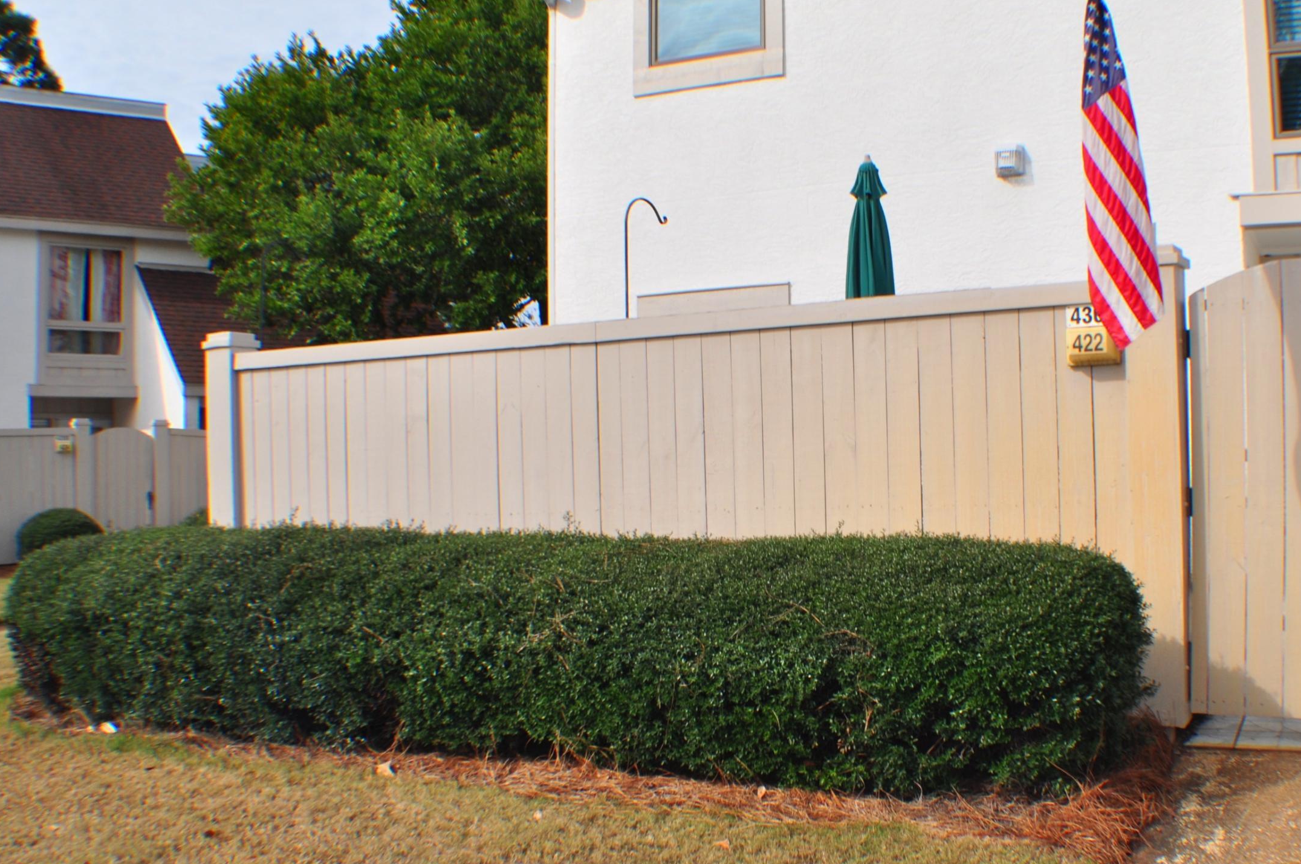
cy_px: 444
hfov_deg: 42.5
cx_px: 813
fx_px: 1660
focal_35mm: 46
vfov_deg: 29.2
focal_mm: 22
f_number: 13
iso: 200
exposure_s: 1/200
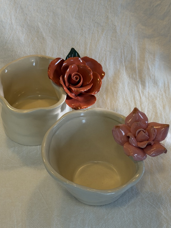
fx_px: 356
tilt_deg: -45.4
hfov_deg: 27.0
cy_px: 111
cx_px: 81
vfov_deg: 35.5
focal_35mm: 54
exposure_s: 1/121
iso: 80
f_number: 1.78
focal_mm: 6.76
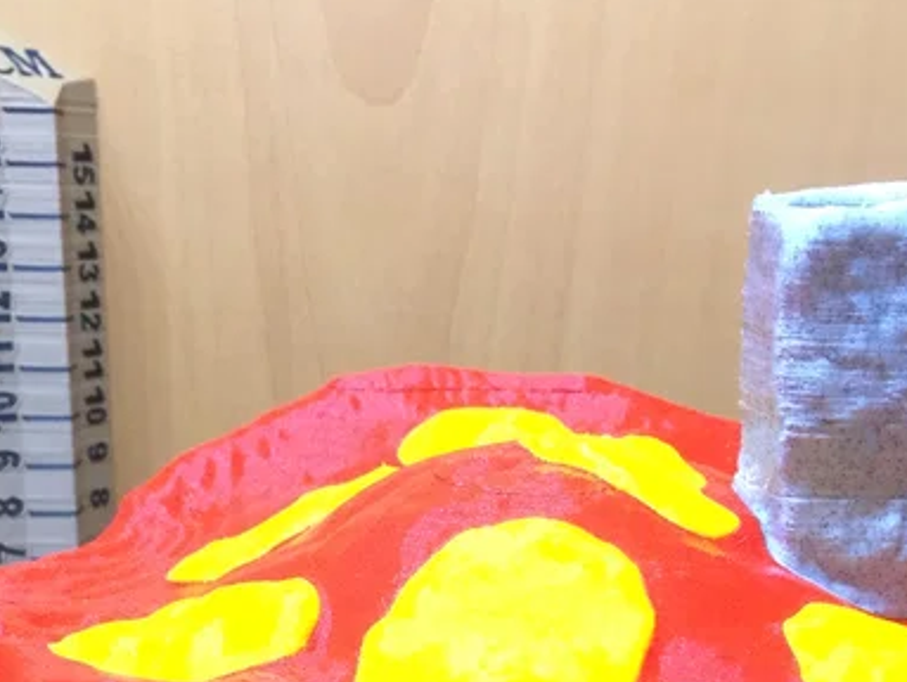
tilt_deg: -19.3
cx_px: 432
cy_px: 733
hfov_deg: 30.7
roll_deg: -3.4
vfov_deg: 22.2
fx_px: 1652
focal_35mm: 63
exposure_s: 1/8
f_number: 2.2
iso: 100
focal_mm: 4.15
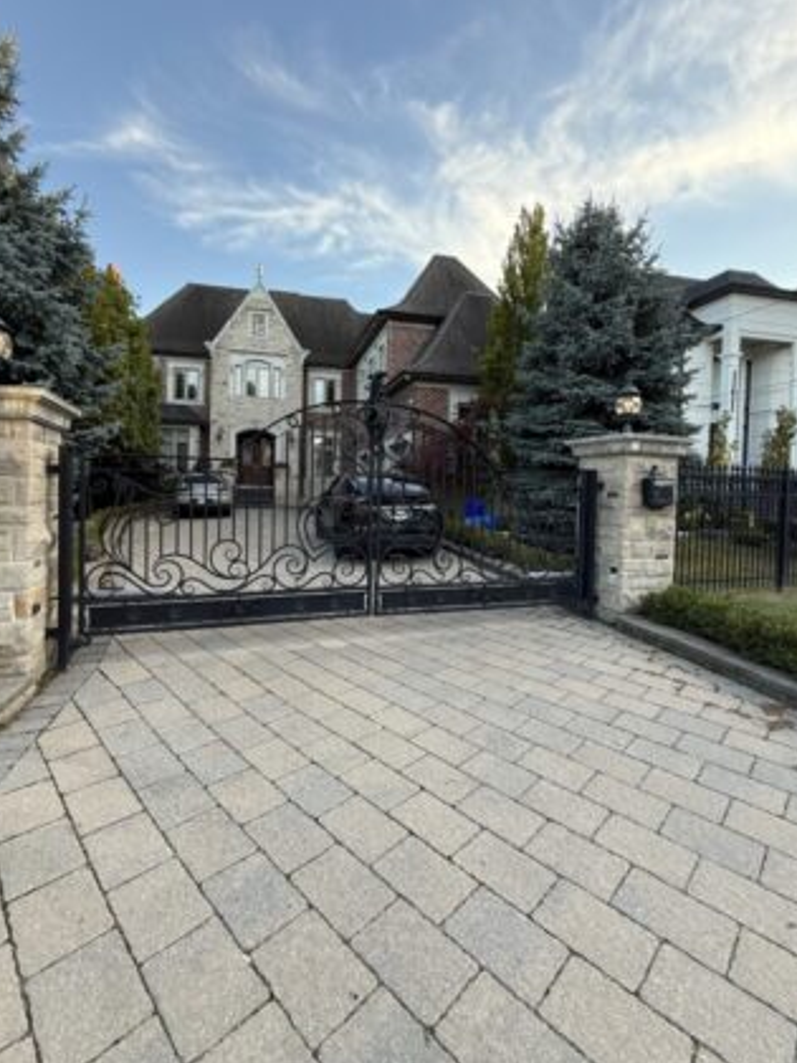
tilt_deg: +0.6
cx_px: 374
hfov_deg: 78.0
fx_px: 491
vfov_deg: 94.4
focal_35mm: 16
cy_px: 506
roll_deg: -1.4
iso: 64
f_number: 2.2
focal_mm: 2.22
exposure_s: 1/187
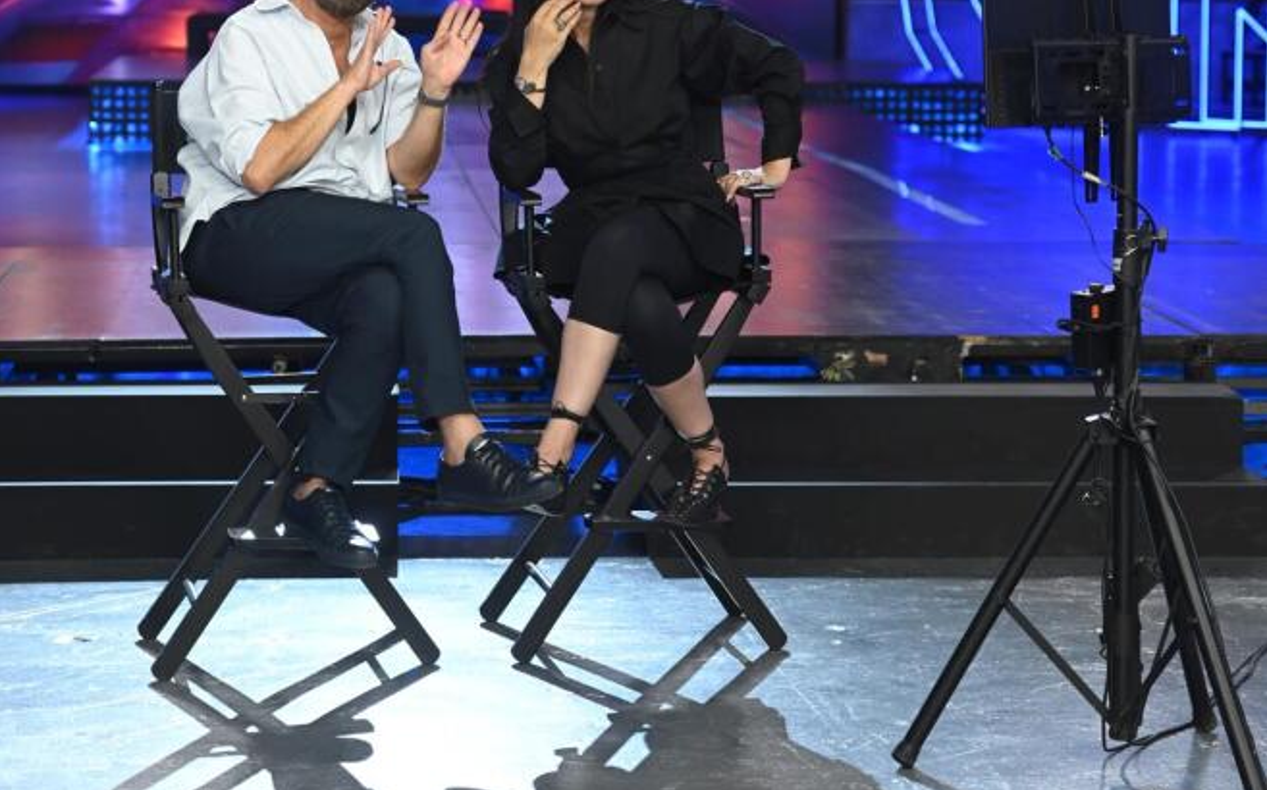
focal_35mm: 100
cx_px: 633
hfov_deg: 20.8
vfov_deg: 13.0
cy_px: 152
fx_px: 3452
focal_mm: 65
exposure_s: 1/200
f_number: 3.2
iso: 1600
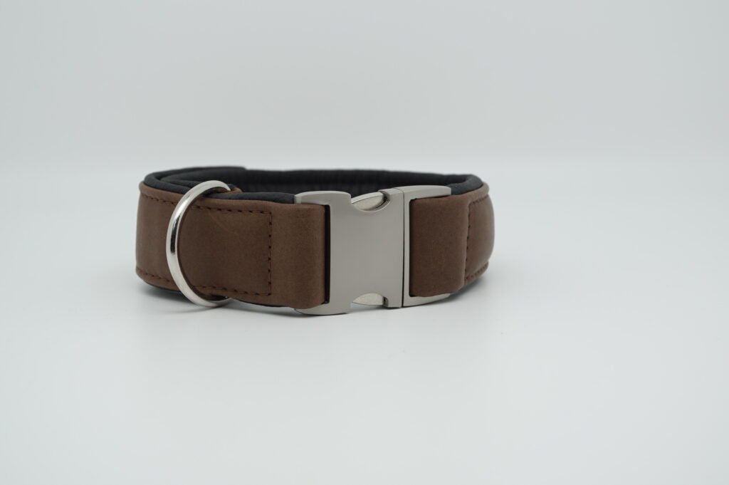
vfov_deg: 25.7
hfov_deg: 37.9
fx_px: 1062
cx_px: 364
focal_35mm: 52
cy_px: 242
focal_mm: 35
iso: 100
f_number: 6.3
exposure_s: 1/100
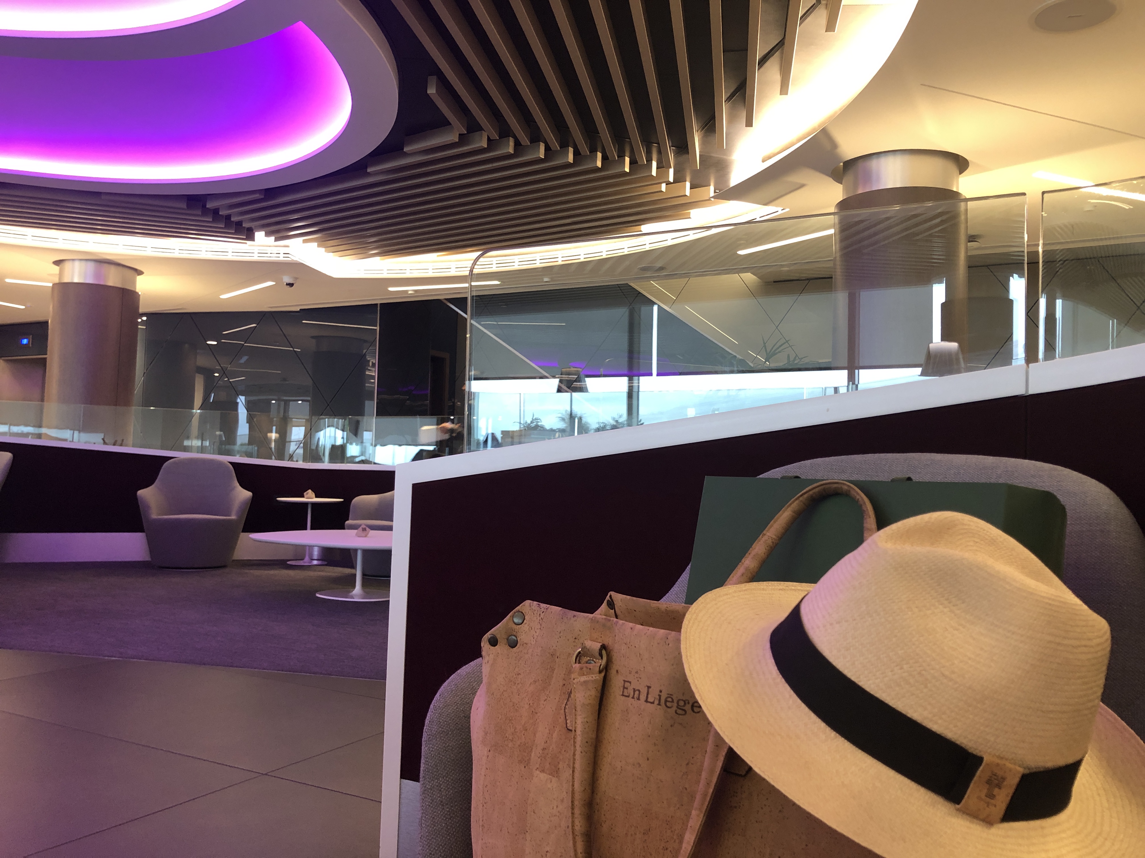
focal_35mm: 28
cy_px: 429
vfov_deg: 49.7
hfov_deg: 63.4
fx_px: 926
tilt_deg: +2.2
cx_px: 572
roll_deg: -1.7
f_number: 1.8
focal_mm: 3.99
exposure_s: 1/15
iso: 64
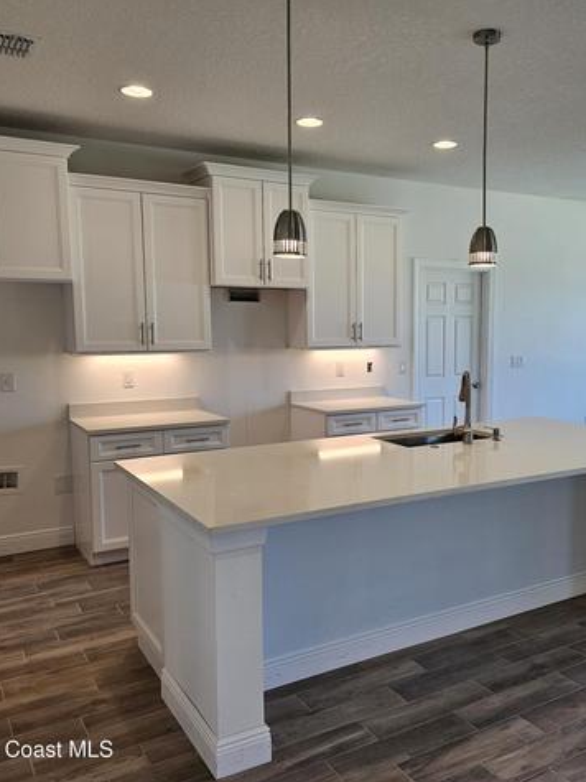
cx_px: 388
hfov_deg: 44.8
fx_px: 700
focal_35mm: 31
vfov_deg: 58.4
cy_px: 390
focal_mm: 6.3
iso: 64
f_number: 1.7
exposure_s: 1/120
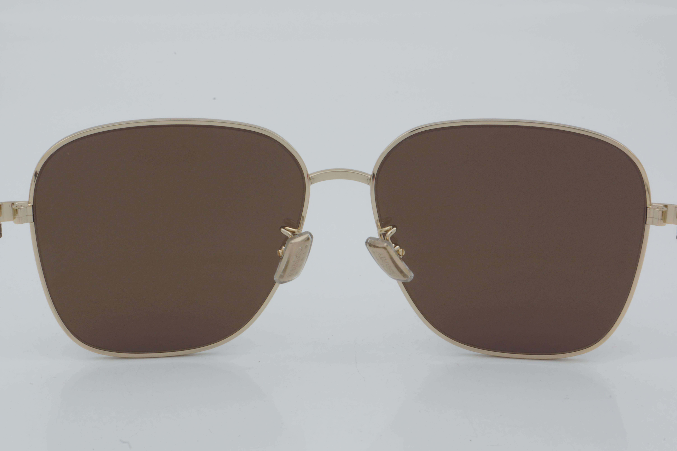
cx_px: 338
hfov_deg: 24.6
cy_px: 226
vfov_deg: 16.6
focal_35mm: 82
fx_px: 1551
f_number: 32
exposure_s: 1/3
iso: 100
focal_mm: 55
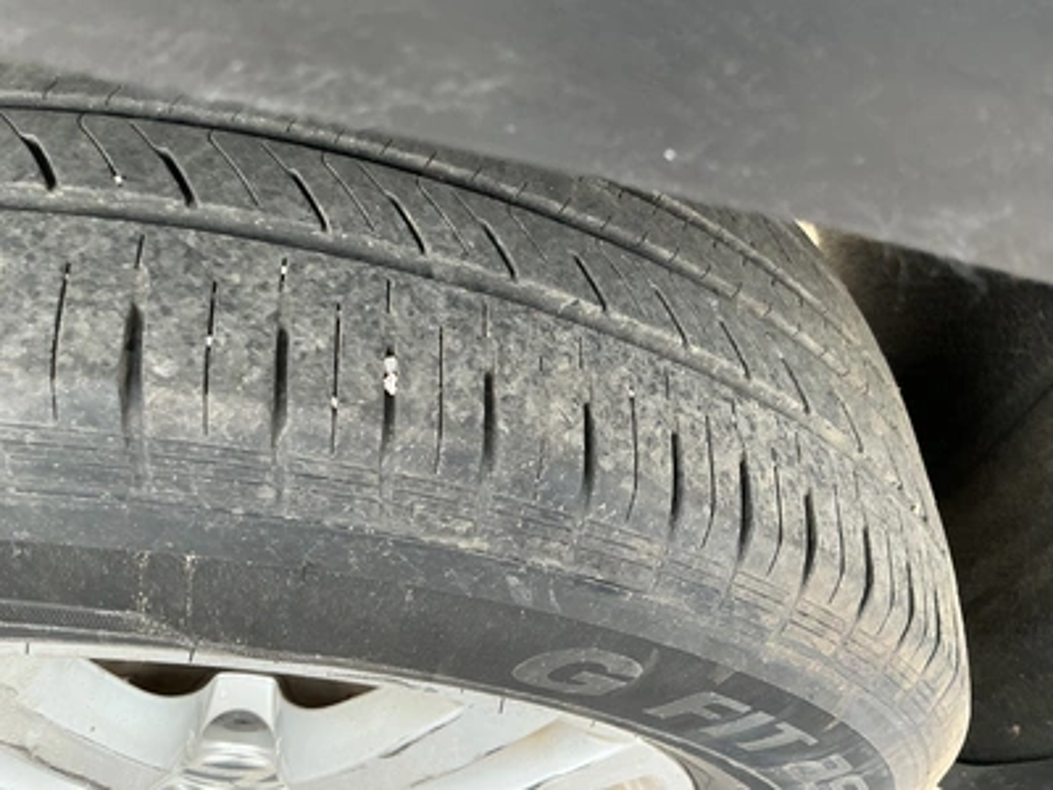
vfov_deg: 49.7
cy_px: 395
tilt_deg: -55.2
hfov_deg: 63.4
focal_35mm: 28
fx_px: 852
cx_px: 526
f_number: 1.8
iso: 32
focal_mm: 3
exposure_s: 1/172
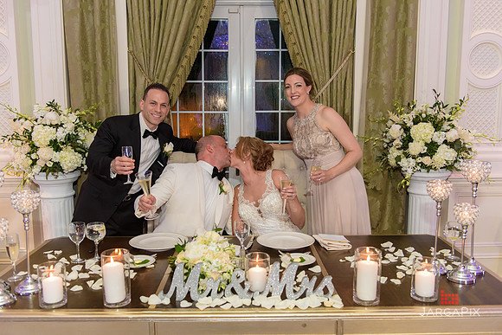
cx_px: 251
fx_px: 474
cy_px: 168
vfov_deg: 38.9
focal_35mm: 34
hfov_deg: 55.8
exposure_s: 1/125
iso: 1600
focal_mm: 34
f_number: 3.2
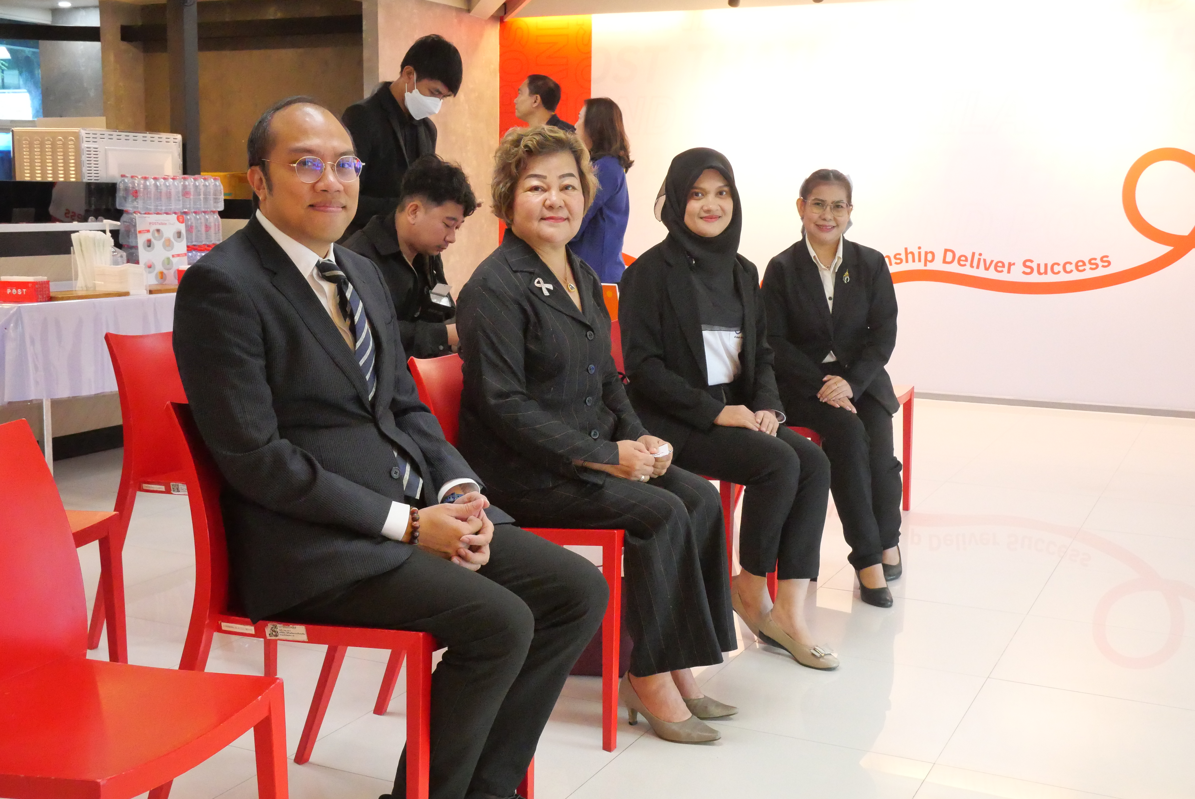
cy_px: 400
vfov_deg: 32.7
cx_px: 598
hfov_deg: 47.4
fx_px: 1362
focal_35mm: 41
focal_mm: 20
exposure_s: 1/100
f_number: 7.1
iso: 6400
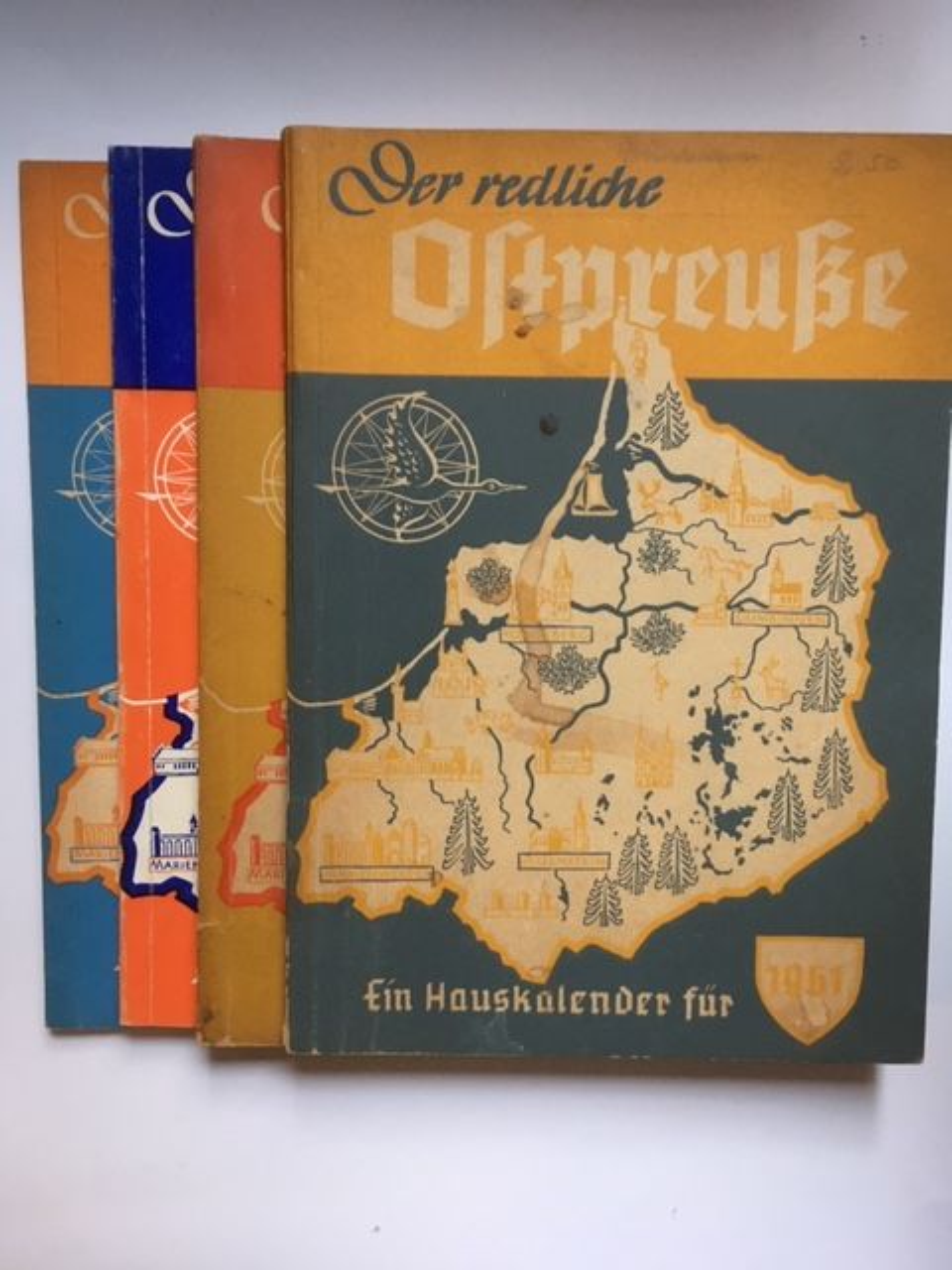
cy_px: 635
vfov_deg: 61.7
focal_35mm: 29
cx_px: 476
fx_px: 1063
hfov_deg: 48.2
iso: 125
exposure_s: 1/33
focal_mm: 4.15
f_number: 2.2
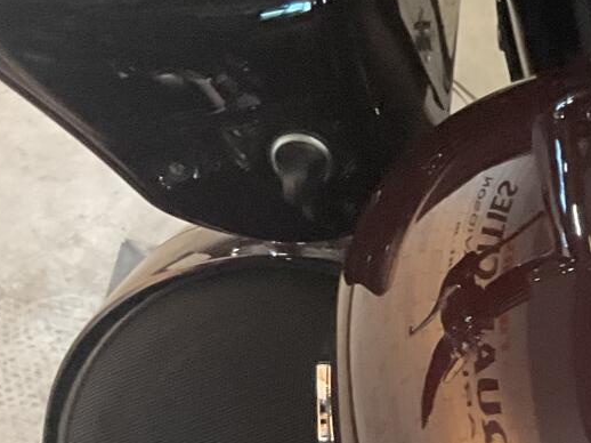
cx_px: 795
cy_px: 741
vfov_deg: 12.3
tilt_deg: -52.8
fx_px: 1911
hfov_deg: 16.5
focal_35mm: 112
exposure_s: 1/50
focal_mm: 3
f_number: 1.8
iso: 200
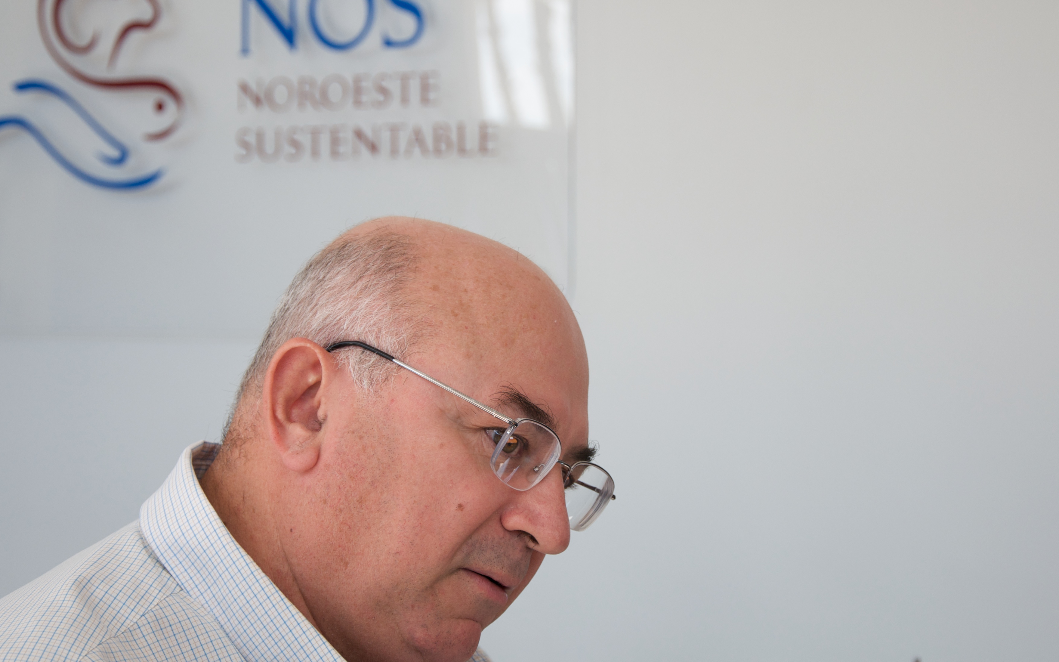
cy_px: 293
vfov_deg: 14.1
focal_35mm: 93
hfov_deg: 22.3
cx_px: 516
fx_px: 2684
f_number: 5.6
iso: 200
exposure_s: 1/125
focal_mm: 50
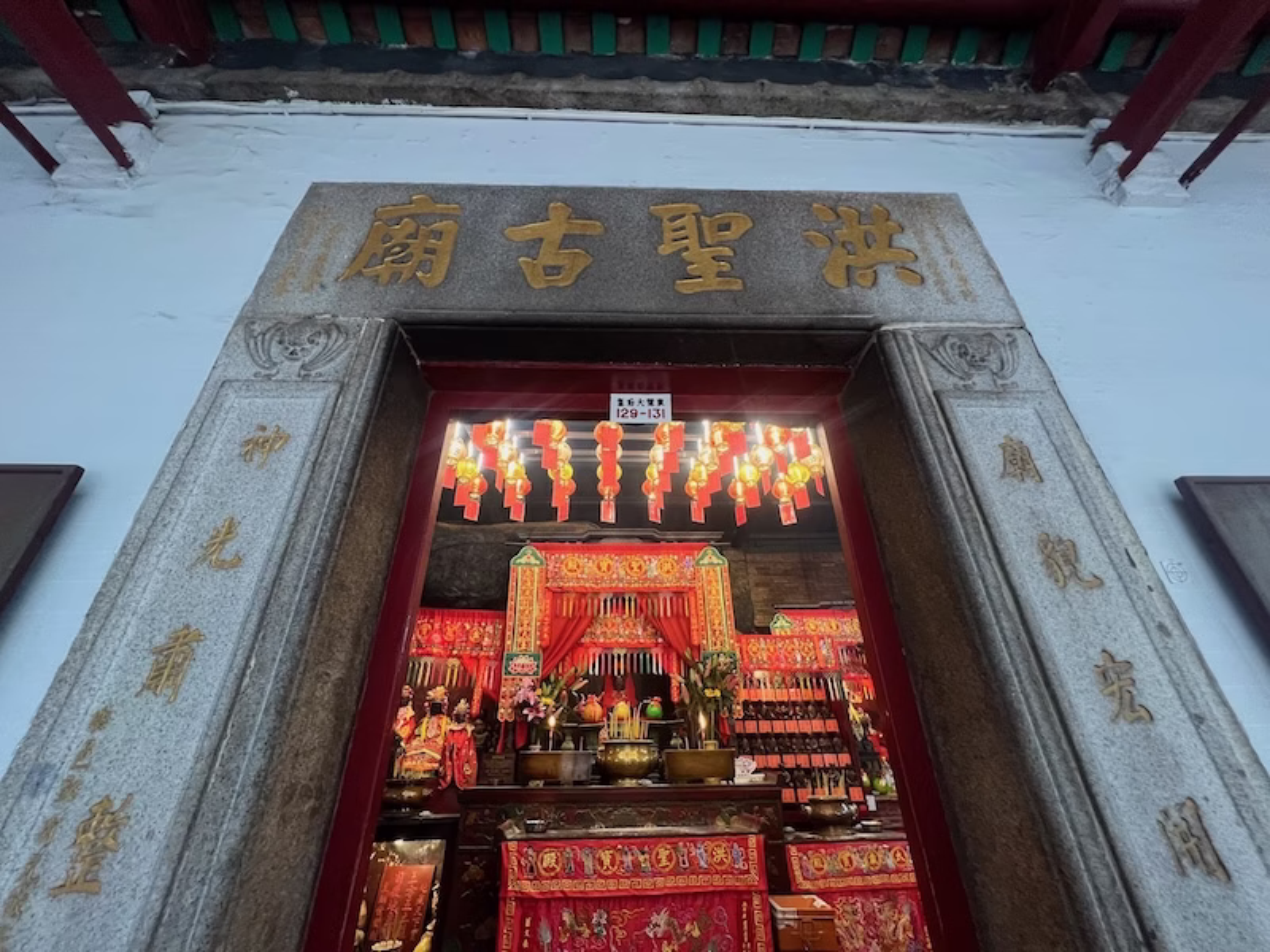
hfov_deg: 106.2
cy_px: 476
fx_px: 477
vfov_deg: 89.9
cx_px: 635
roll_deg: +1.6
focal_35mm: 13
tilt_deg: +31.2
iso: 250
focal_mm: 1.57
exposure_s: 1/50
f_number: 1.8
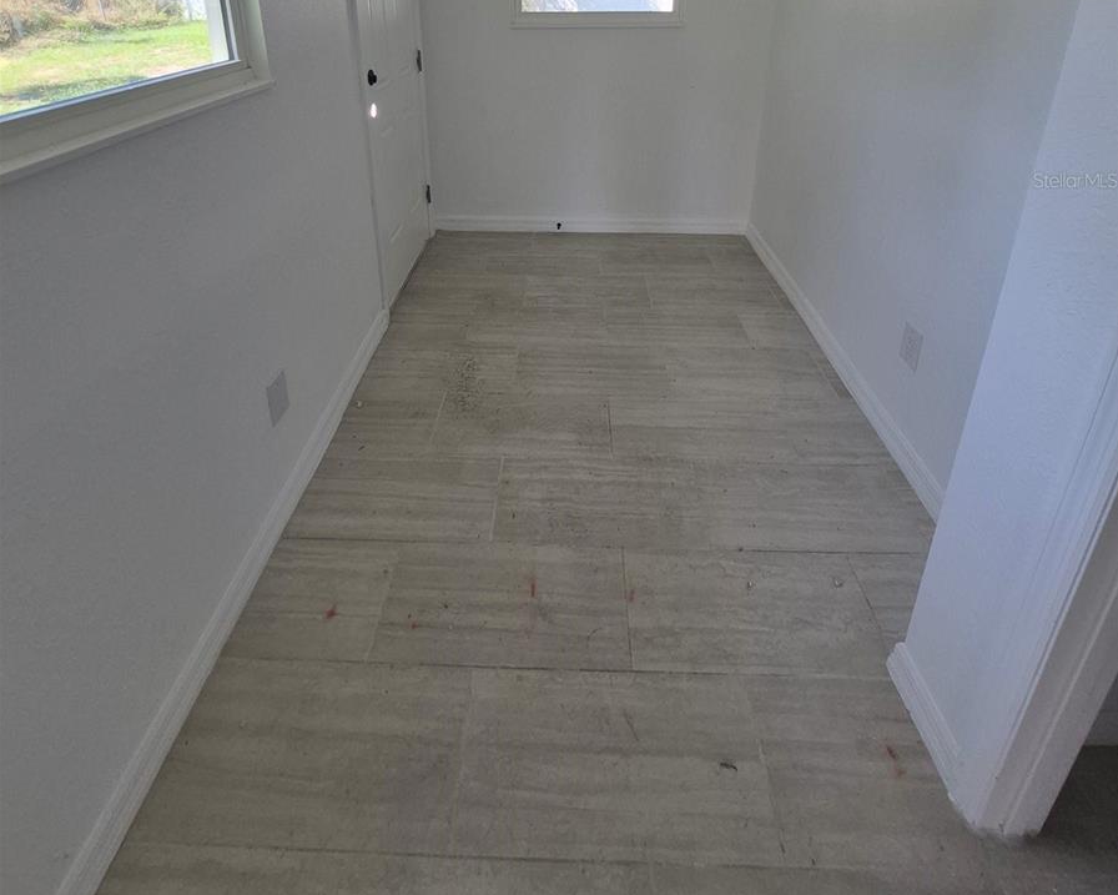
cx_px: 560
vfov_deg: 69.5
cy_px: 180
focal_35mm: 17
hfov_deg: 89.6
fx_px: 563
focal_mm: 1.74
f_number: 2.2
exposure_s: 1/120
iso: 64
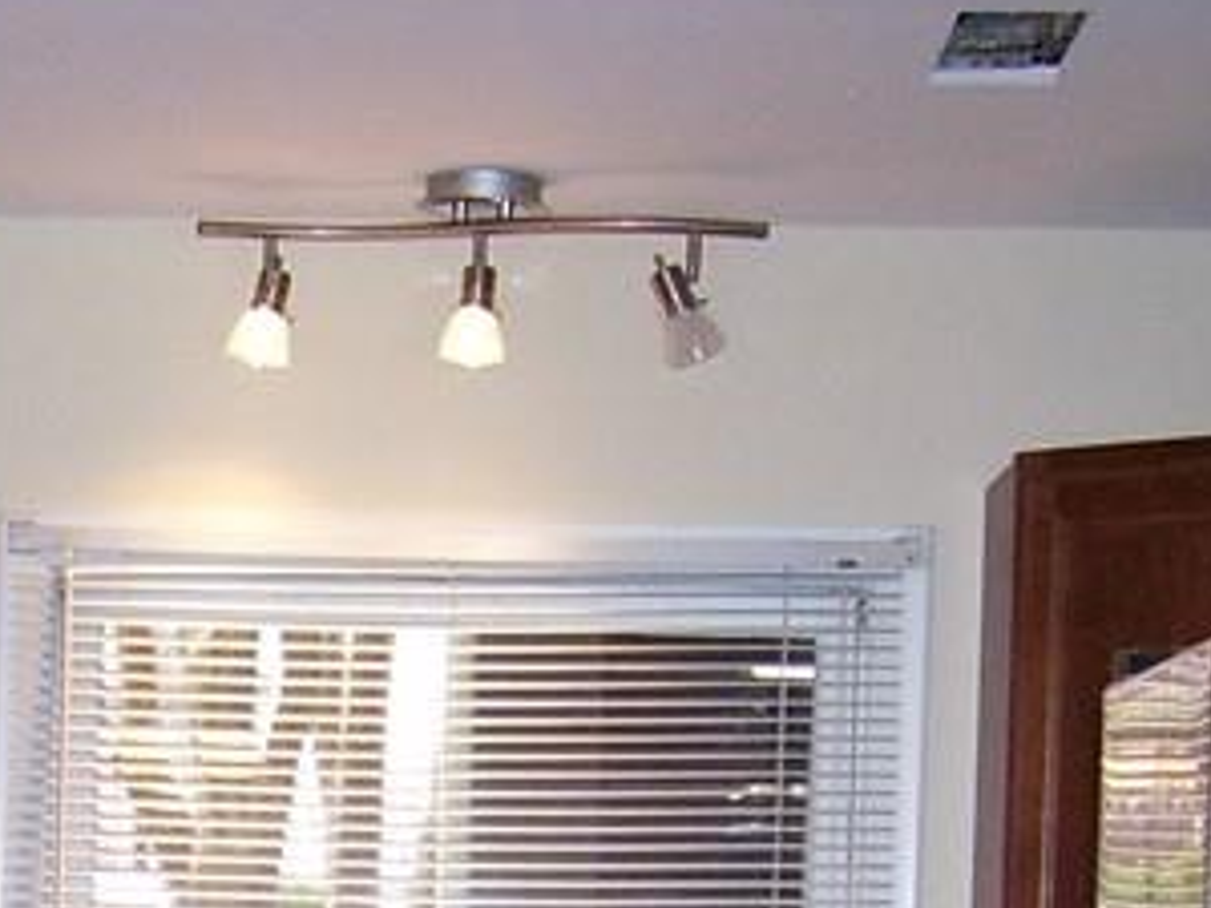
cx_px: -57
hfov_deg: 16.5
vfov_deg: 12.0
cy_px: 1493
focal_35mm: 116
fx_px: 4058
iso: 125
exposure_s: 1/60
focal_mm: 5.6
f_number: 2.7
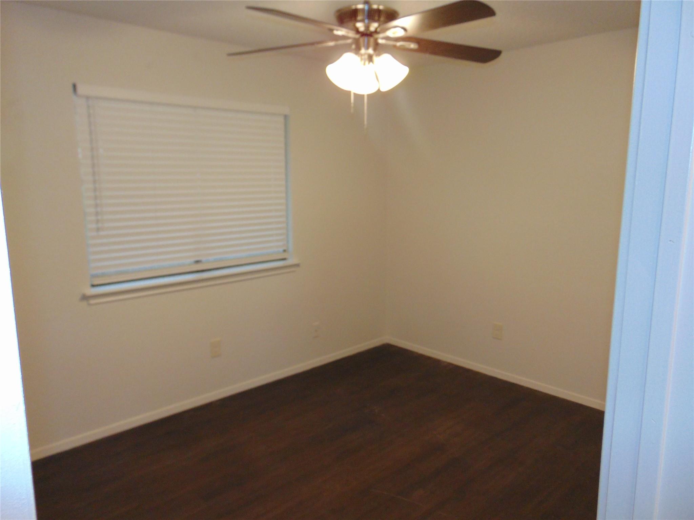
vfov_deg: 54.9
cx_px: 347
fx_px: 501
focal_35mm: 25
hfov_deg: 69.4
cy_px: 260
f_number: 3
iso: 200
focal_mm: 4.5
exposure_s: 1/30
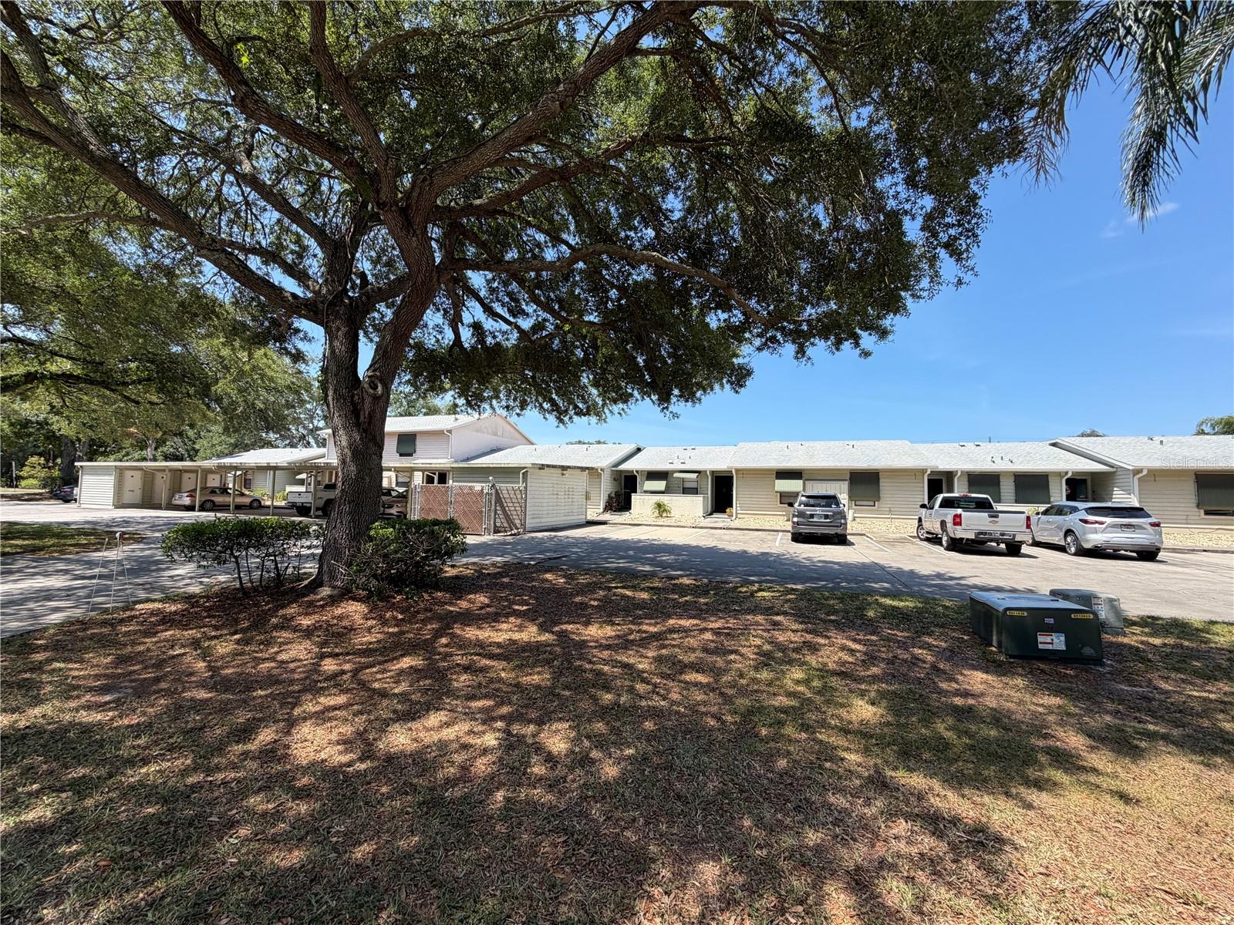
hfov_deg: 102.1
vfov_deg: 85.7
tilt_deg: +3.7
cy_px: 462
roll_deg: -1.7
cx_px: 617
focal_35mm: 14
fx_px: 499
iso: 40
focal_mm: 2.22
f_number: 2.2
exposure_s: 1/760
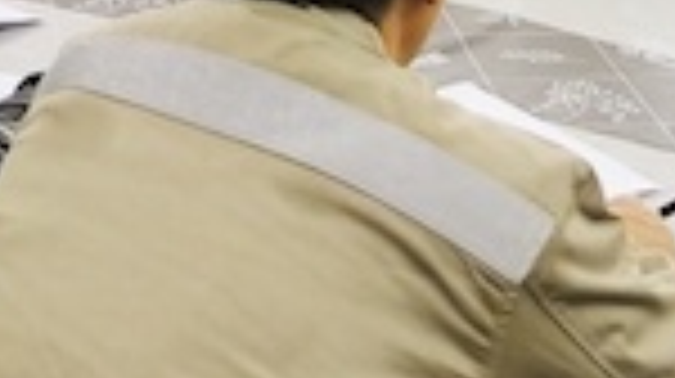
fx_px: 2396
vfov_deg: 8.1
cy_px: -641
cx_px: 310
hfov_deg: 16.0
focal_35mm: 134
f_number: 1.79
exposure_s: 1/33.3
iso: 396
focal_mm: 4.69
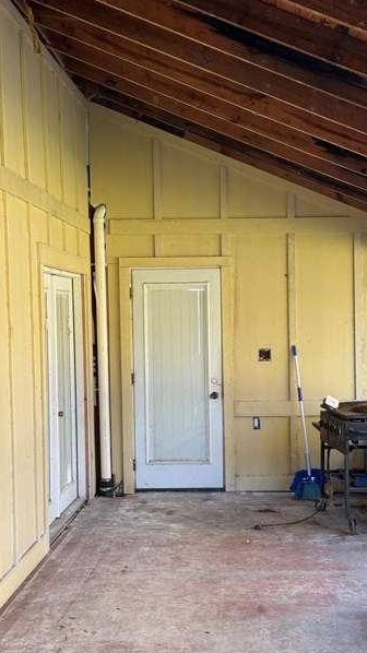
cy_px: 334
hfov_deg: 21.3
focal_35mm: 56
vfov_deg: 37.2
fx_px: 970
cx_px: 251
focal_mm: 6.76
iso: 100
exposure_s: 1/75
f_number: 1.78
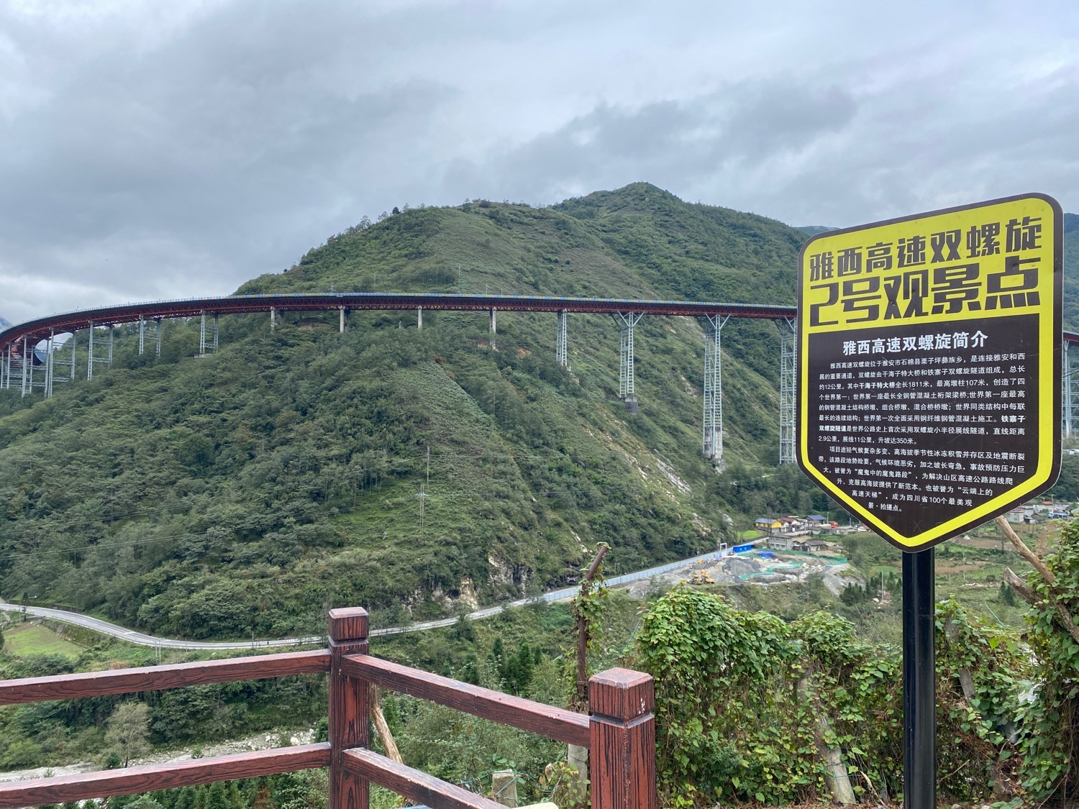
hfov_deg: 67.3
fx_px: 810
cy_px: 404
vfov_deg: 53.1
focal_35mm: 26
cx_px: 540
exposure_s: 1/934
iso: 32
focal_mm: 4.25
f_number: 1.8
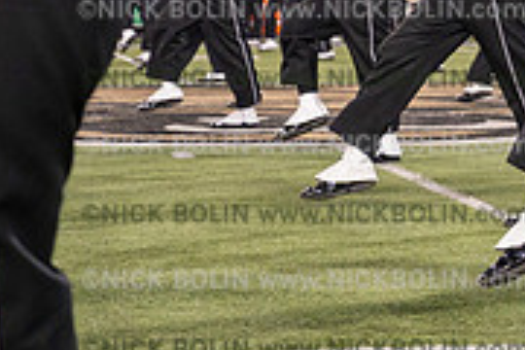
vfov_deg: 6.0
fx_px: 3296
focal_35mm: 226
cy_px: -125
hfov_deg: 8.9
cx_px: 761
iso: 5000
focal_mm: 70
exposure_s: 1/640
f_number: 4.5
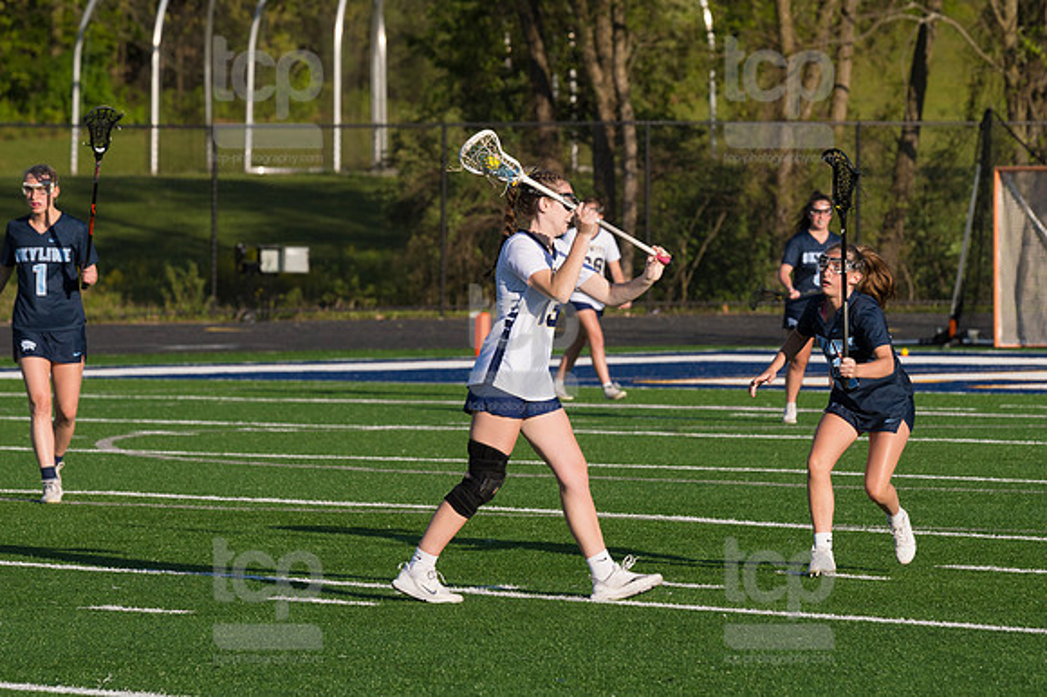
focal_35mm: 255
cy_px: 348
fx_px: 7412
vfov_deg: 5.4
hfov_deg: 8.1
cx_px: 524
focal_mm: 170
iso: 250
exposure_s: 1/1600
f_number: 5.6
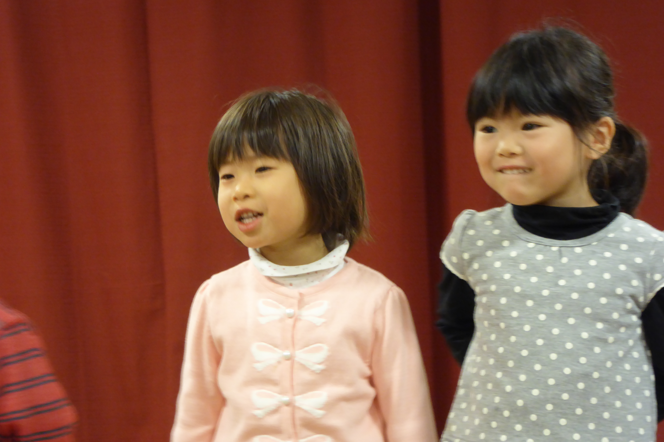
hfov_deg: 10.3
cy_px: 218
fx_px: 3670
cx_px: 332
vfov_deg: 6.9
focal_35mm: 199
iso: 400
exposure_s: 1/6
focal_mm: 30.9
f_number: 5.6
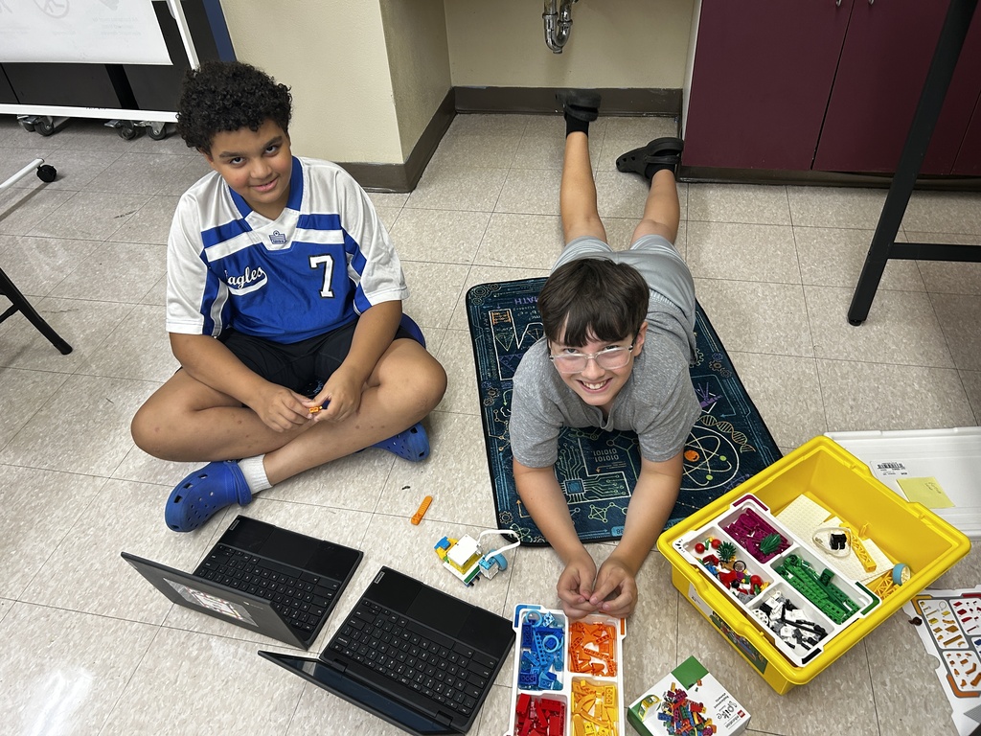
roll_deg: +5.0
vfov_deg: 53.1
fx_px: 737
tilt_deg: -41.4
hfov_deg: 67.3
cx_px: 490
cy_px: 368
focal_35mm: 26
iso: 125
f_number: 1.5
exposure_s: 1/62
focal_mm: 5.7
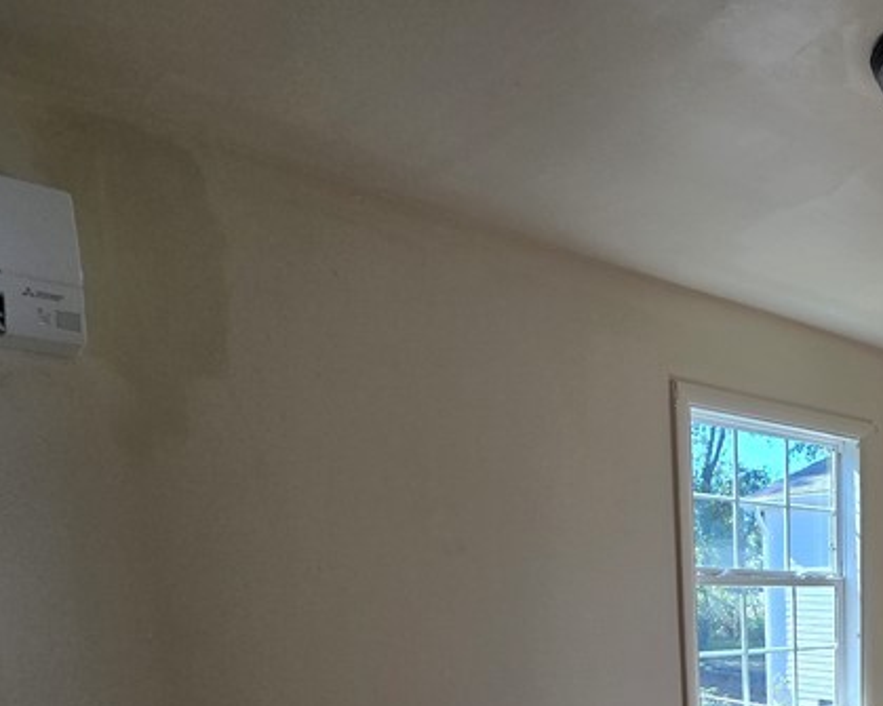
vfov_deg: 39.1
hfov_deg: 44.4
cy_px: 769
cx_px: 961
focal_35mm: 31
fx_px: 810
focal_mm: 2.2
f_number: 2.2
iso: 50
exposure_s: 1/188
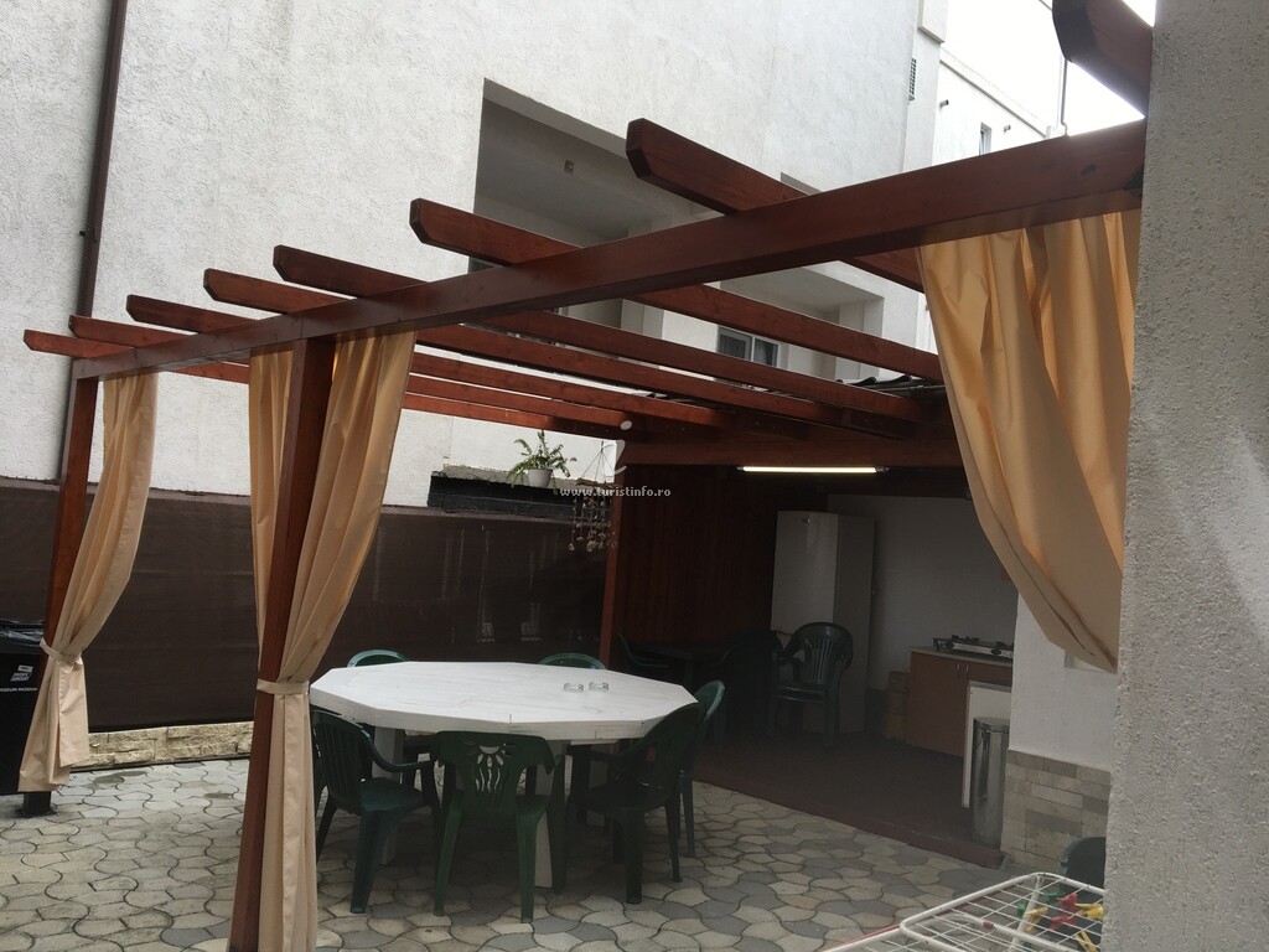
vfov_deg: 48.2
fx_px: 1063
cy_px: 476
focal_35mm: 29
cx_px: 634
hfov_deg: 61.7
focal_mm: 4.15
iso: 25
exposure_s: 1/129
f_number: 2.2
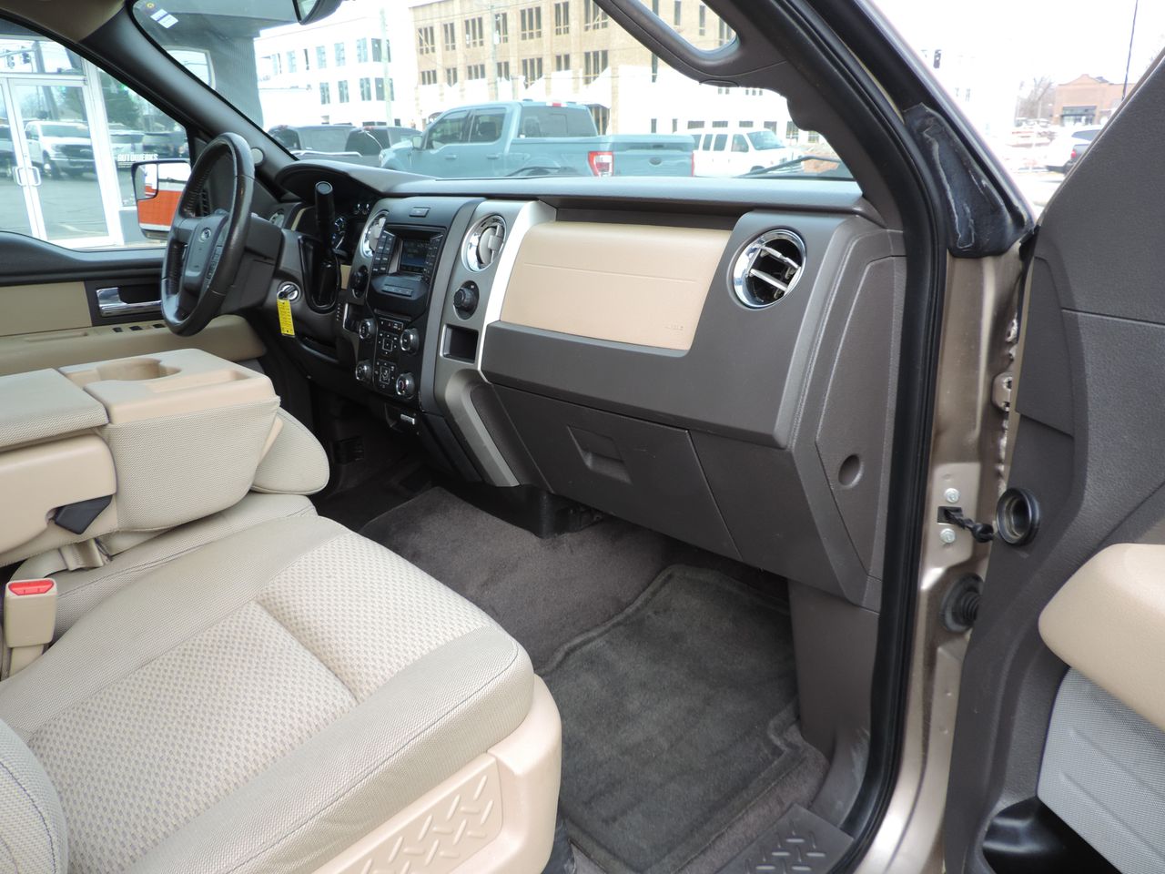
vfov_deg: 56.8
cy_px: 437
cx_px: 582
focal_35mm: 24
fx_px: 808
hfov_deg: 71.6
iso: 80
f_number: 3
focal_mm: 4.3
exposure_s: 1/80
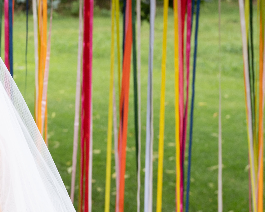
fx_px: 1184
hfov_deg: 11.6
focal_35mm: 151
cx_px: -238
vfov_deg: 10.2
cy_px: 39
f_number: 6.3
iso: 160
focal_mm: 35
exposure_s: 1/125
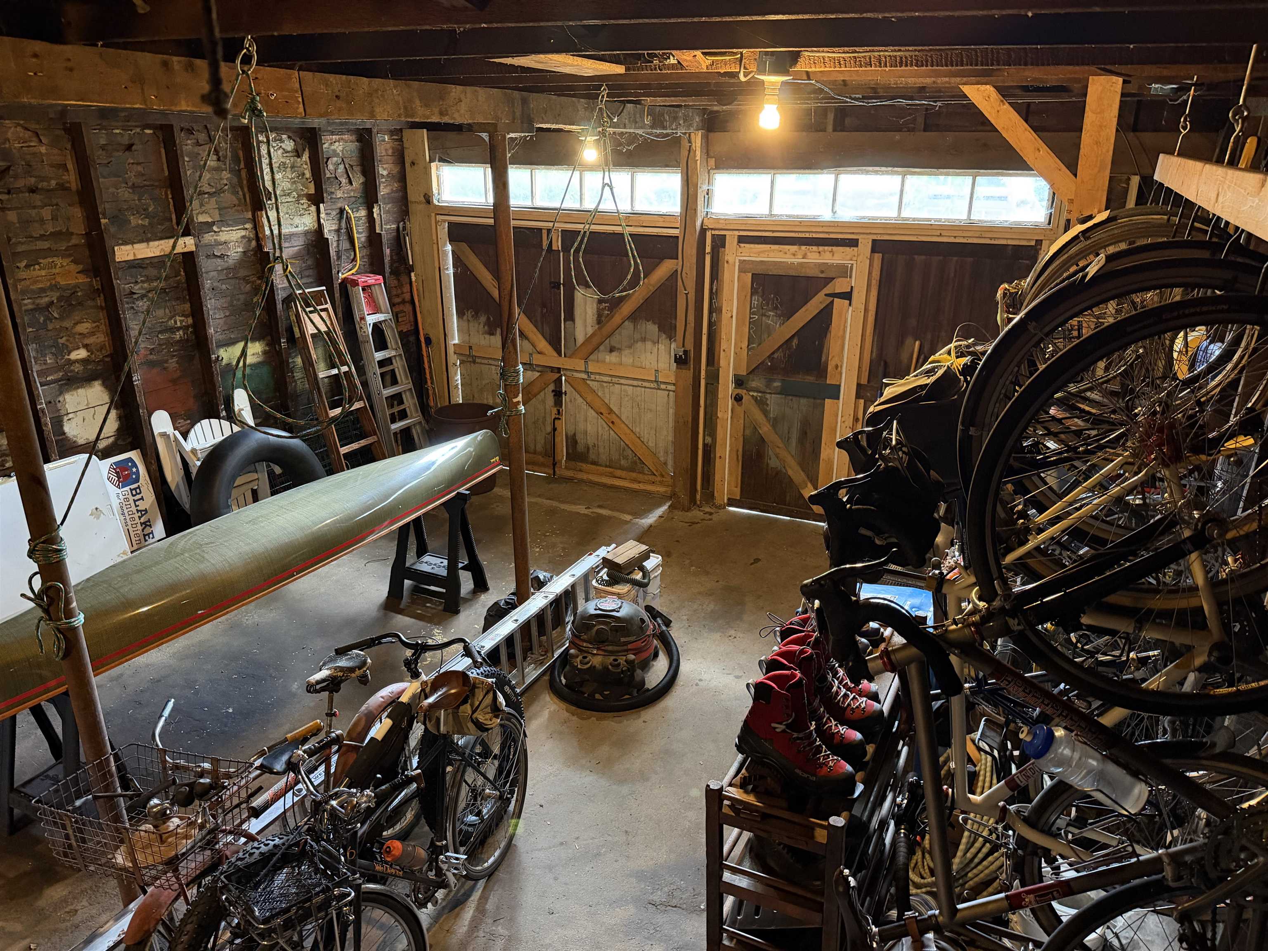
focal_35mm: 24
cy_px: 476
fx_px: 879
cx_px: 634
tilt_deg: -20.0
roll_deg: -0.8
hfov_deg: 71.6
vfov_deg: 56.8
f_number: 1.78
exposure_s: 1/30
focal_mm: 6.76
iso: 800
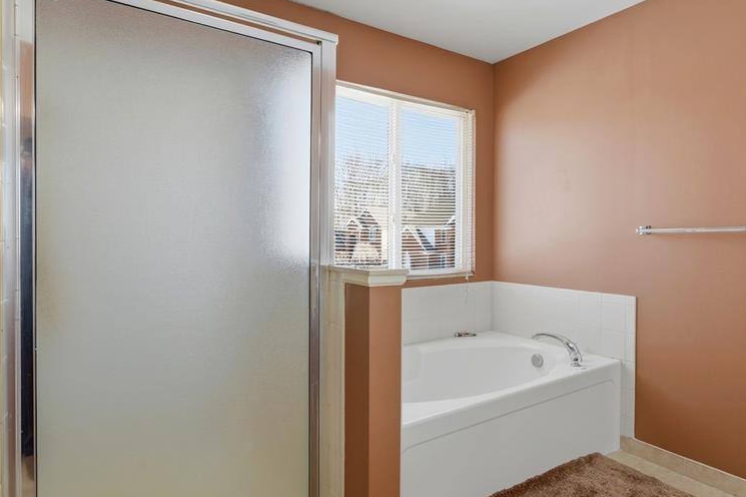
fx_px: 456
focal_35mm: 22
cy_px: 246
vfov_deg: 57.2
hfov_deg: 77.8
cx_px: 444
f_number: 8
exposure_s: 1/400
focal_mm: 16
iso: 250
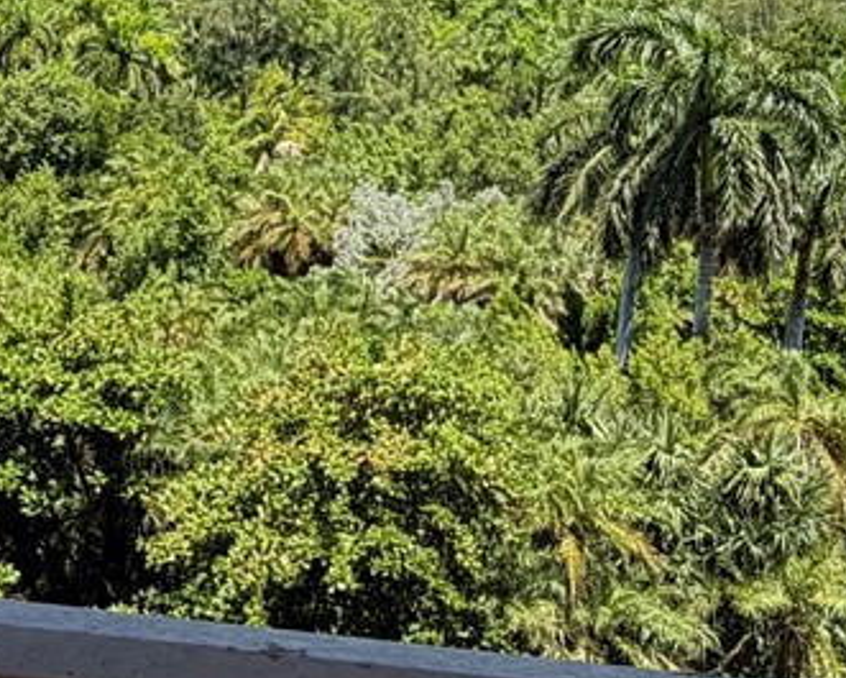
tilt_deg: -6.6
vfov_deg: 22.8
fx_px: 1653
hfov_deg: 27.8
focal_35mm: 66
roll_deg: -1.7
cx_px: 105
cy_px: 133
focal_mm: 2.22
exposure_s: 1/554
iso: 40
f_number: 2.2
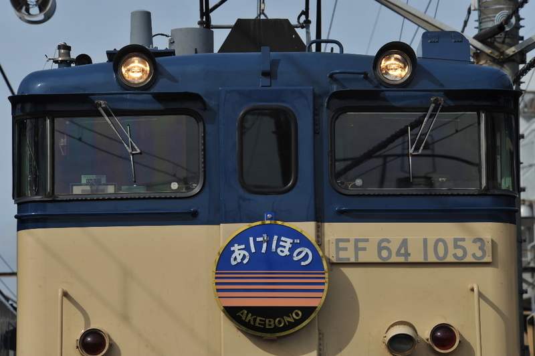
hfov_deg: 11.1
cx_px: 268
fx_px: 2747
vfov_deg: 7.4
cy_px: 178
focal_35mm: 185
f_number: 9
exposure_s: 1/800
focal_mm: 185
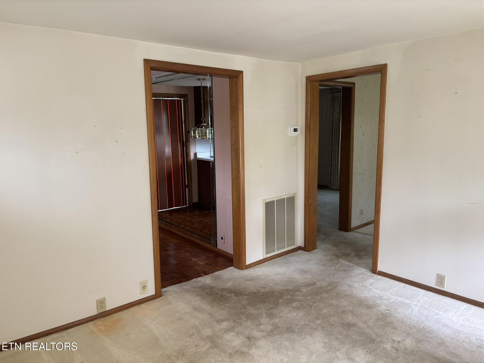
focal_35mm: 26
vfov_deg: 53.1
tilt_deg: -8.6
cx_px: 242
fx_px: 364
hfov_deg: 67.3
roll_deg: +0.9
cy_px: 182
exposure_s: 1/79
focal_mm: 5.96
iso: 125
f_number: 1.6
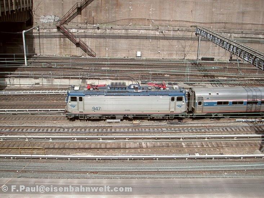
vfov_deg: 37.7
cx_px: 132
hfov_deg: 49.0
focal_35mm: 38
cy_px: 99
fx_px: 290
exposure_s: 1/350
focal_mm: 6.3
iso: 50
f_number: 3.3
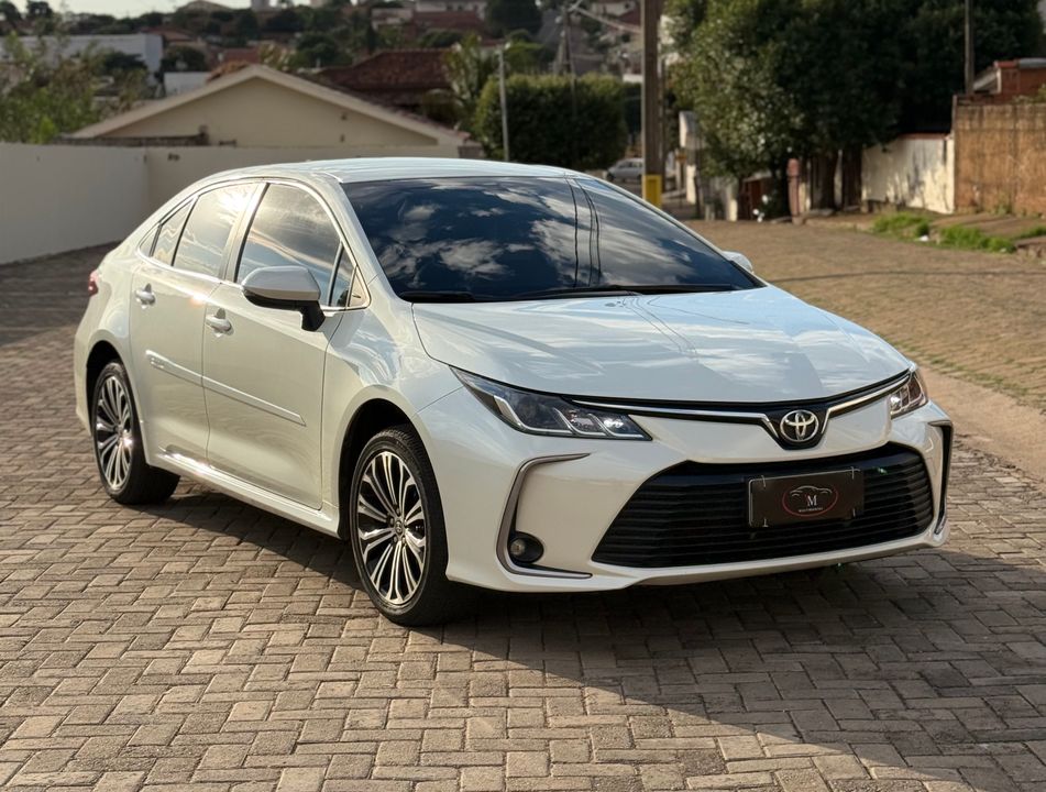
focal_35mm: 48
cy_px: 396
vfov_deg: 30.4
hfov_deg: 39.5
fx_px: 1455
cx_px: 523
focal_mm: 6.76
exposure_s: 1/4878
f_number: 1.78
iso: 80
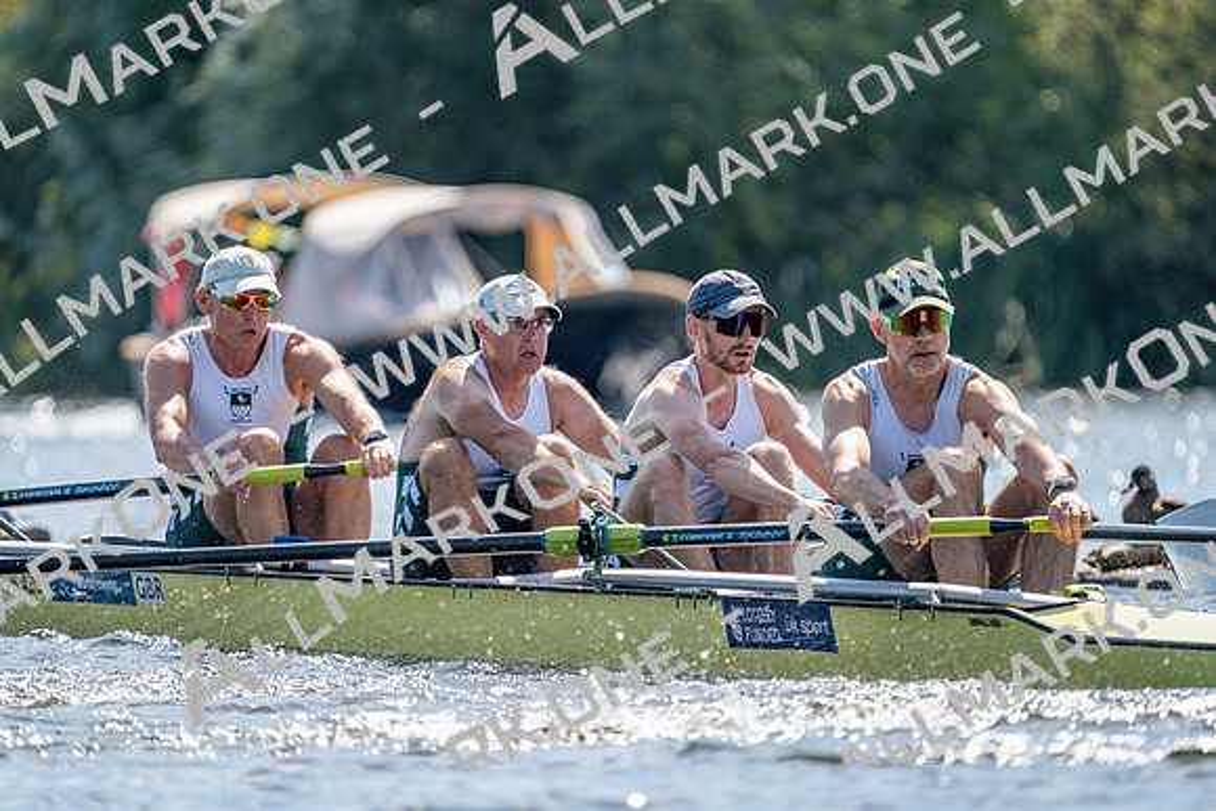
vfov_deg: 2.3
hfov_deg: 3.4
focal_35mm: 600
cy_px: 406
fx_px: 20270
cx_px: 608
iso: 500
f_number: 6.3
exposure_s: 1/2000
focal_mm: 600
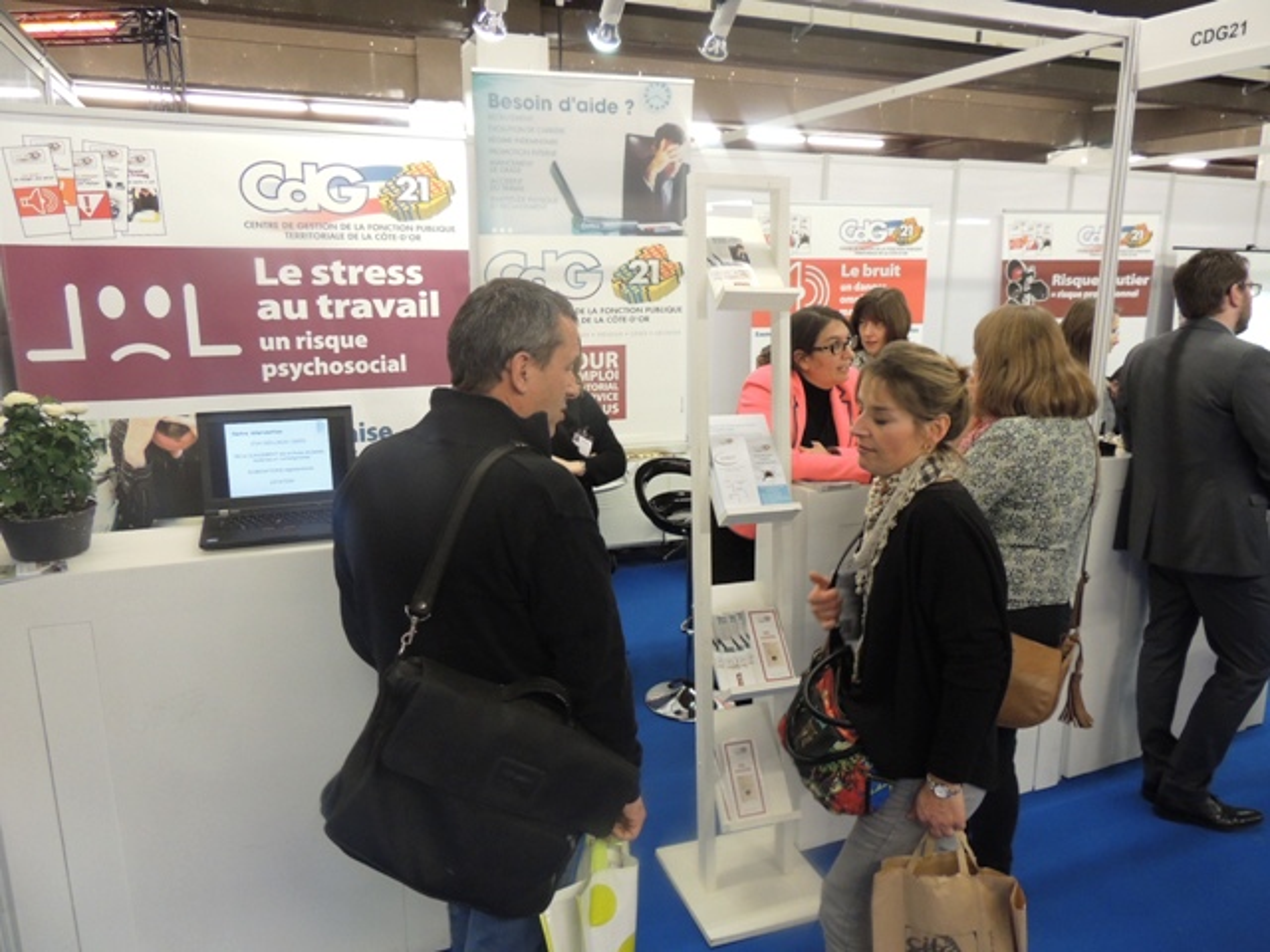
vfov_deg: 56.8
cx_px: 635
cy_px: 476
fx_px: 881
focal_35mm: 24
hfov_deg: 71.6
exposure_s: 1/25
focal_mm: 4.3
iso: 400
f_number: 3
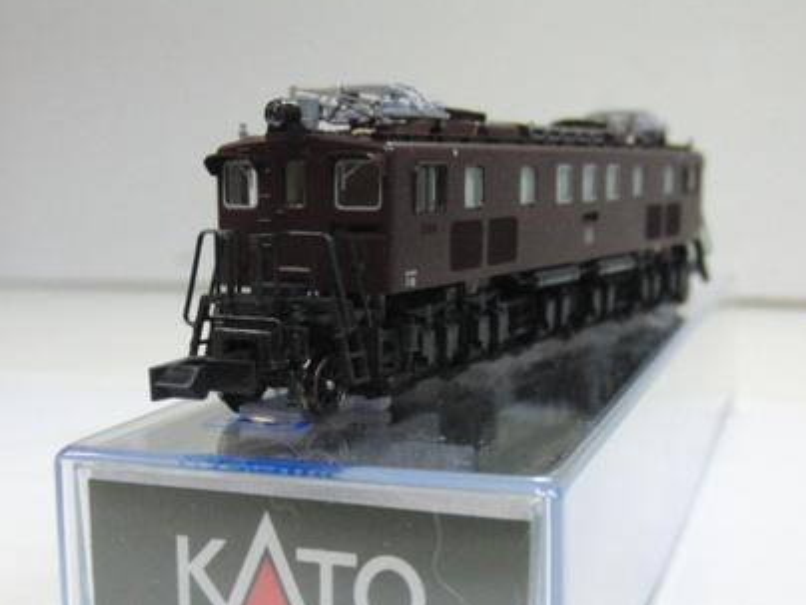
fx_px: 1281
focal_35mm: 55
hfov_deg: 34.9
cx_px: 407
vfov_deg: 26.3
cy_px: 425
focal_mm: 6.42
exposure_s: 1/30
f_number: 3.6
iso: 800
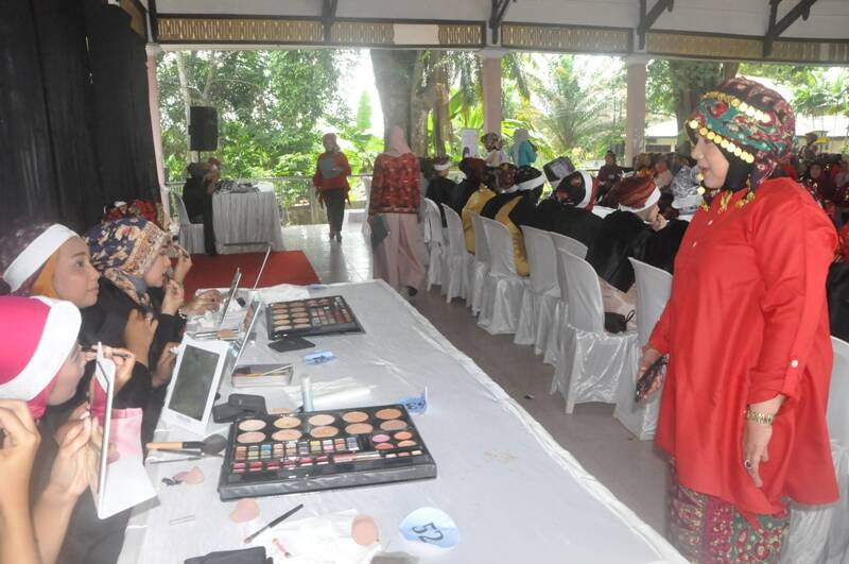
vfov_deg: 47.8
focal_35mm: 27
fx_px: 636
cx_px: 424
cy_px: 282
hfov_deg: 67.5
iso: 3200
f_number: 13
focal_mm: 18
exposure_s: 1/200
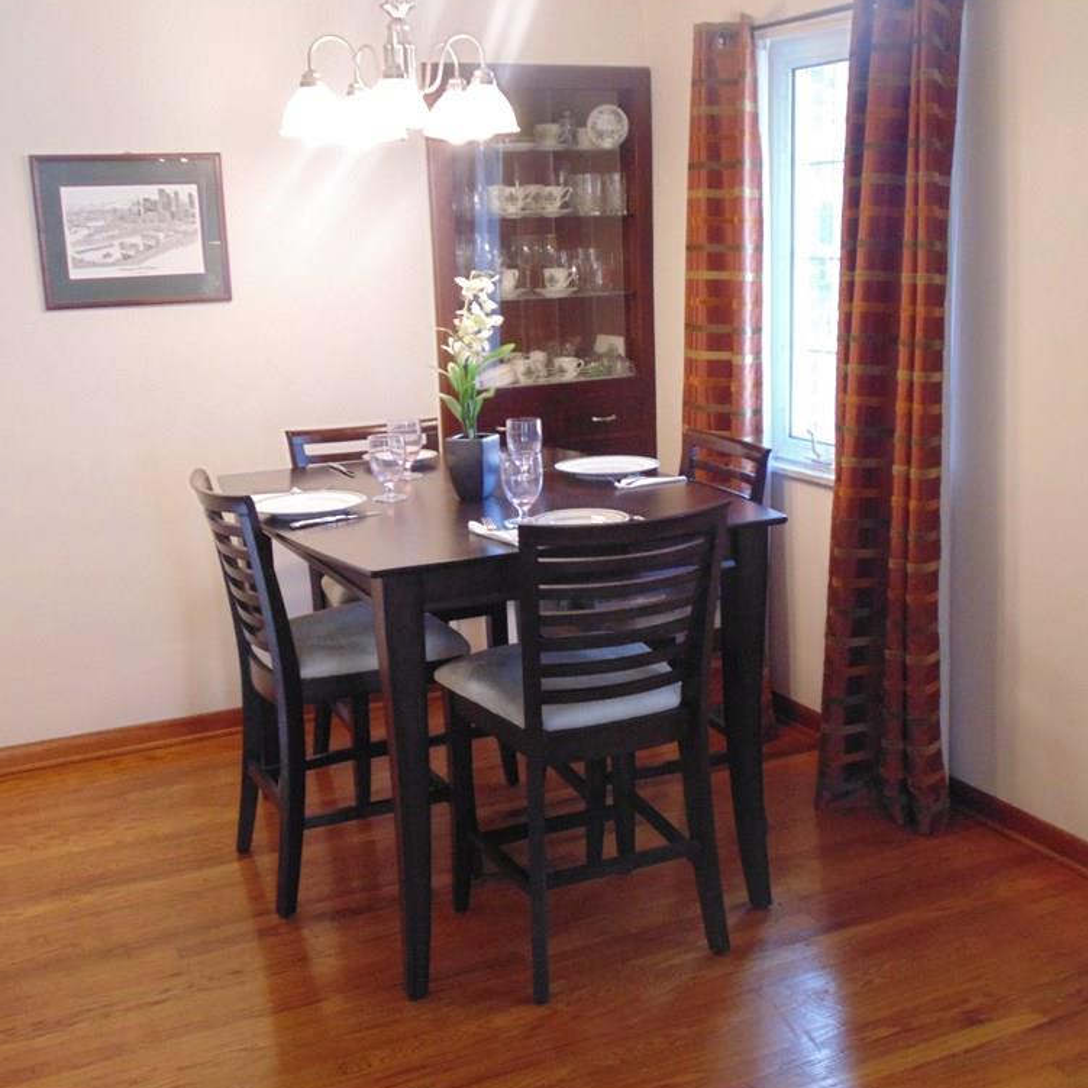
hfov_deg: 40.9
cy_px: 542
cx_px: 579
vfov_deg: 40.9
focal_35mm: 41
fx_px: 1458
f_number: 3.4
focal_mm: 6.2
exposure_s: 1/25
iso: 400
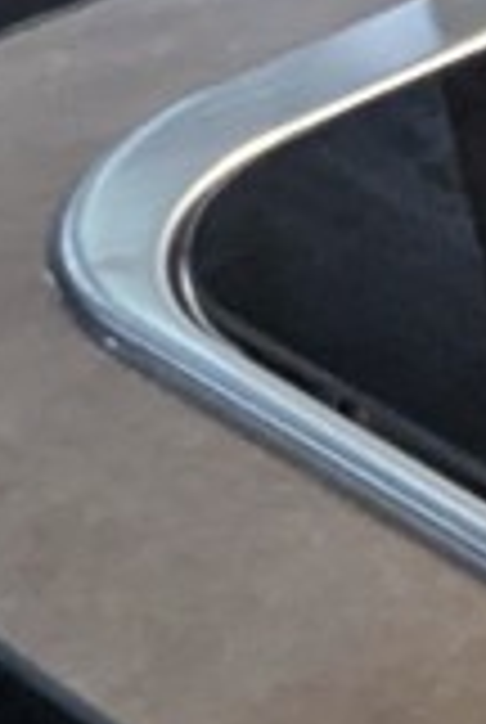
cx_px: 1379
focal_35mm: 144
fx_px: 2903
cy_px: 612
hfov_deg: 8.3
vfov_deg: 14.1
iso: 287
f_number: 2.2
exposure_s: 1/31.5
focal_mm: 2.35
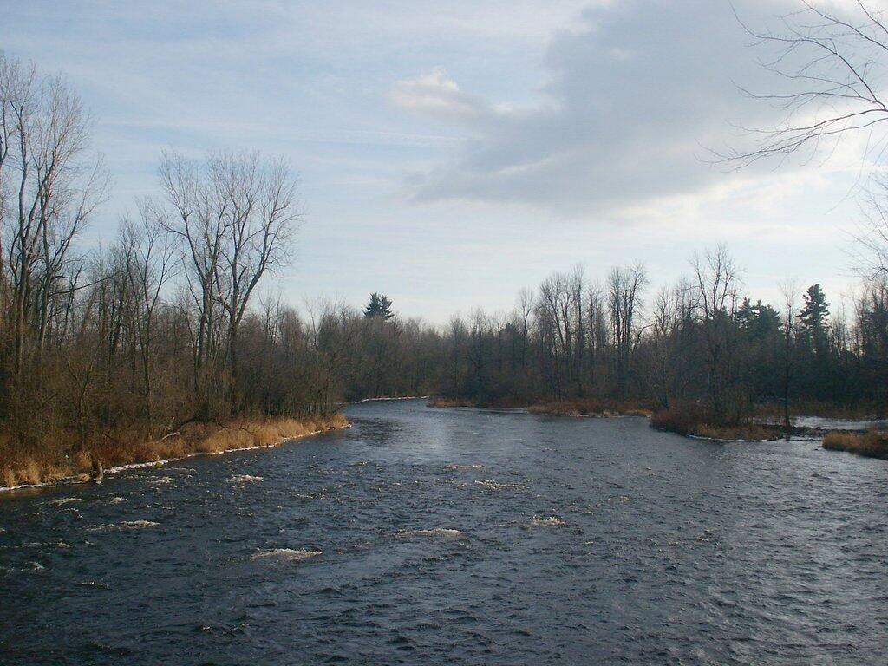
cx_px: 444
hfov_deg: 52.6
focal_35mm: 35
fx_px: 898
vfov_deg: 40.7
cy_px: 333
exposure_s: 1/250
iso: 64
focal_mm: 7.18
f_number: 6.7
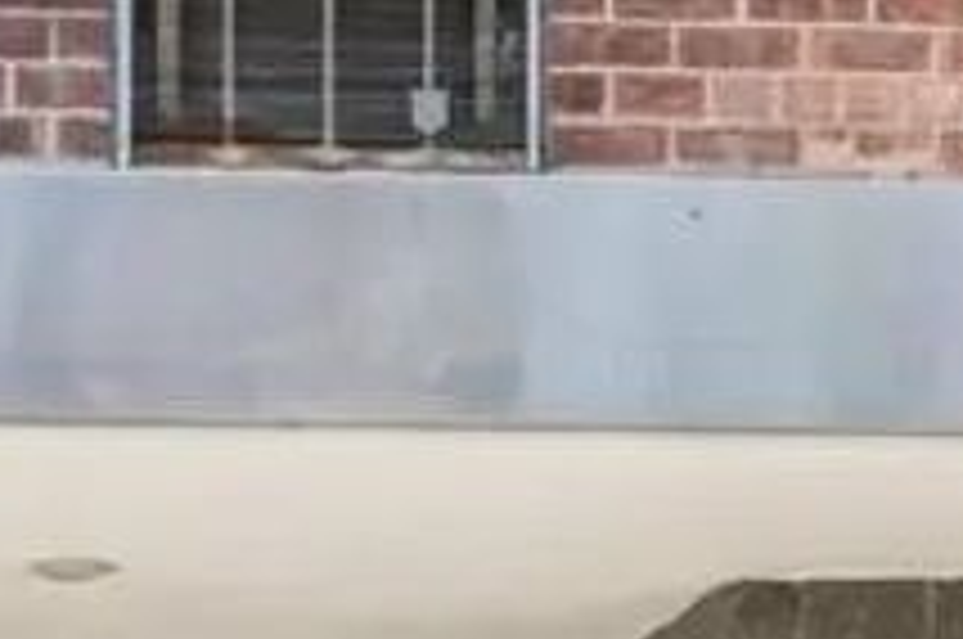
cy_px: 1017
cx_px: -194
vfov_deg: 11.8
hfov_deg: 17.7
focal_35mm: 110
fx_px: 2938
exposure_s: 1/100
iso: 200
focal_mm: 23
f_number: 5.6
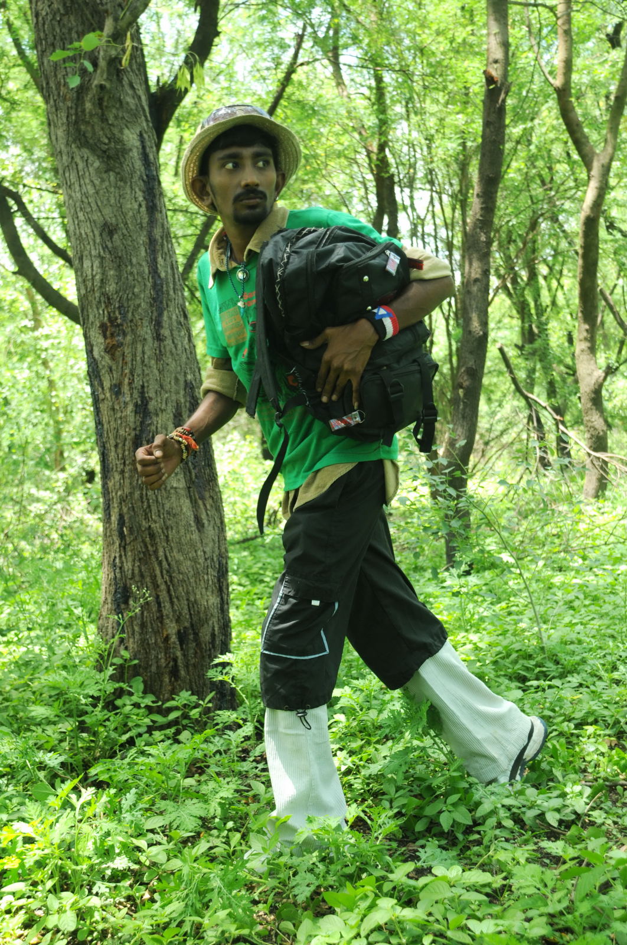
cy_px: 472
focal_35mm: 52
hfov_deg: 25.7
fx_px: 1376
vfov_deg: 37.9
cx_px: 314
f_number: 5
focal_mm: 35
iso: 200
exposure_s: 1/100
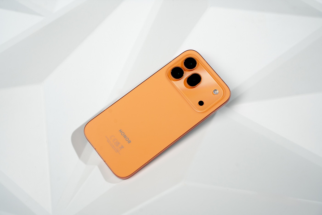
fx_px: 626
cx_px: 161
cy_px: 108
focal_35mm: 70
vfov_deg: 19.5
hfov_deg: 28.8
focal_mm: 70
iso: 500
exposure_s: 1/200
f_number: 7.1
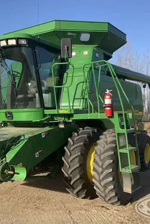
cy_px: 112
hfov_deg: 32.6
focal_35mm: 41
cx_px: 67
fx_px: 256
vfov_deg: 47.4
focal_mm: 3
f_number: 1.8
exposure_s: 1/1076
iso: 25
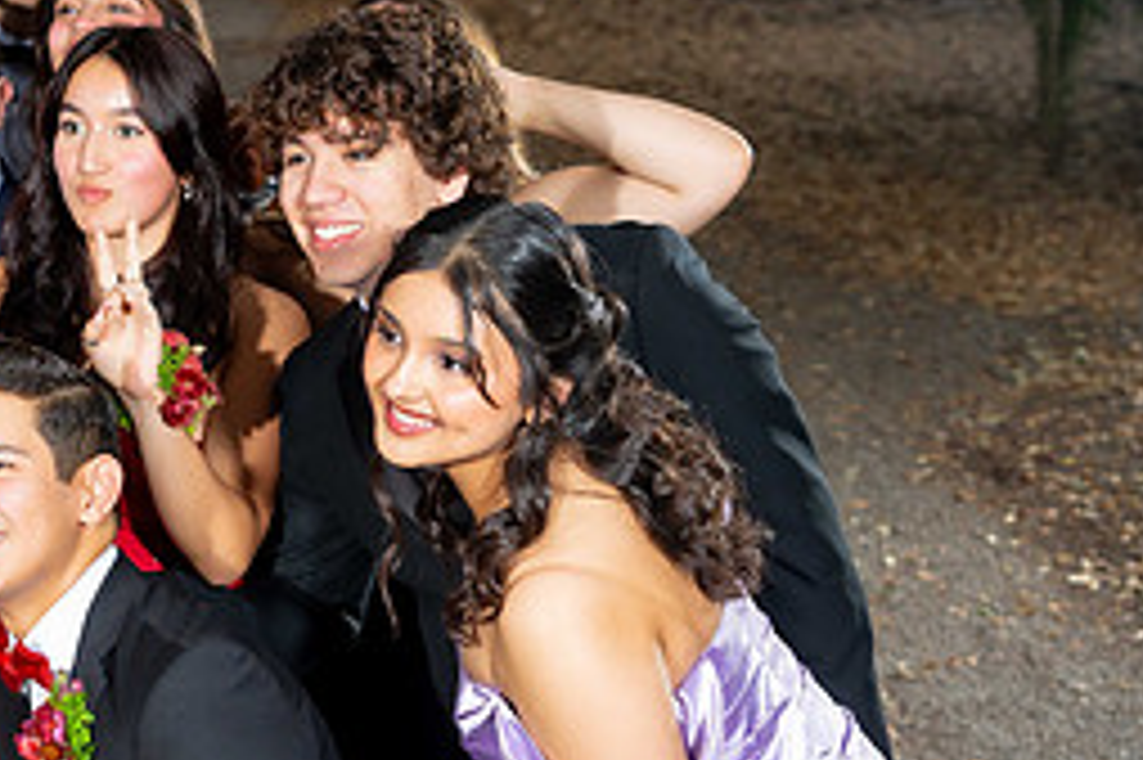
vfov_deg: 17.0
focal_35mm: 80
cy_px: 551
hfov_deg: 24.3
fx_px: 2538
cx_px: 14
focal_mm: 35
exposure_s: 1/200
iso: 200
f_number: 3.2
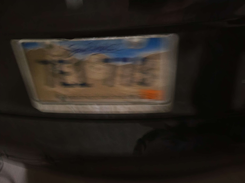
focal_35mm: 26
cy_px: 92
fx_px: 184
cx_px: 122
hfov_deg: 67.3
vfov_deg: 53.1
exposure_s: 1/9
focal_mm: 5.4
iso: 1600
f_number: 1.8
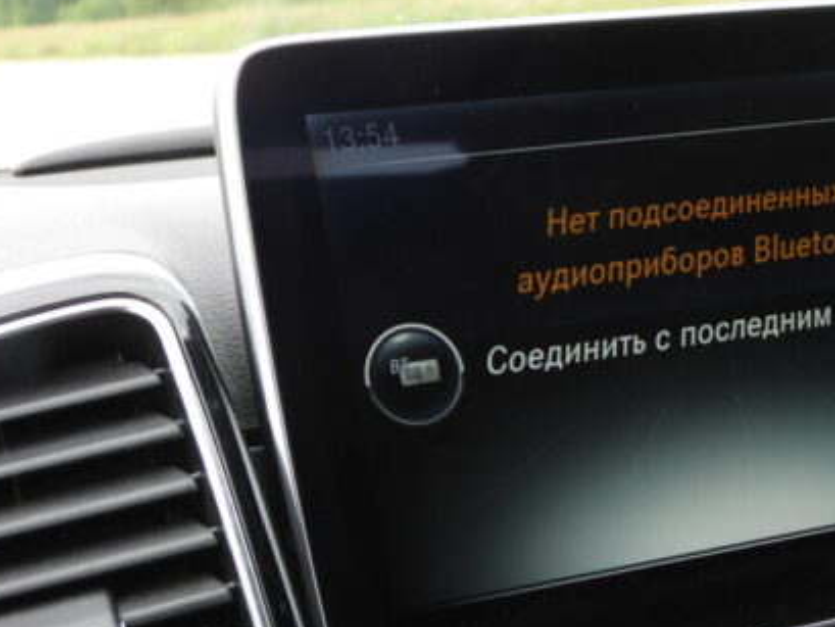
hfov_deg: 22.2
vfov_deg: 17.0
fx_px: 2099
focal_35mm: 87
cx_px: 666
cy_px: 398
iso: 100
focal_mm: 9
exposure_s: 1/60
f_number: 3.2
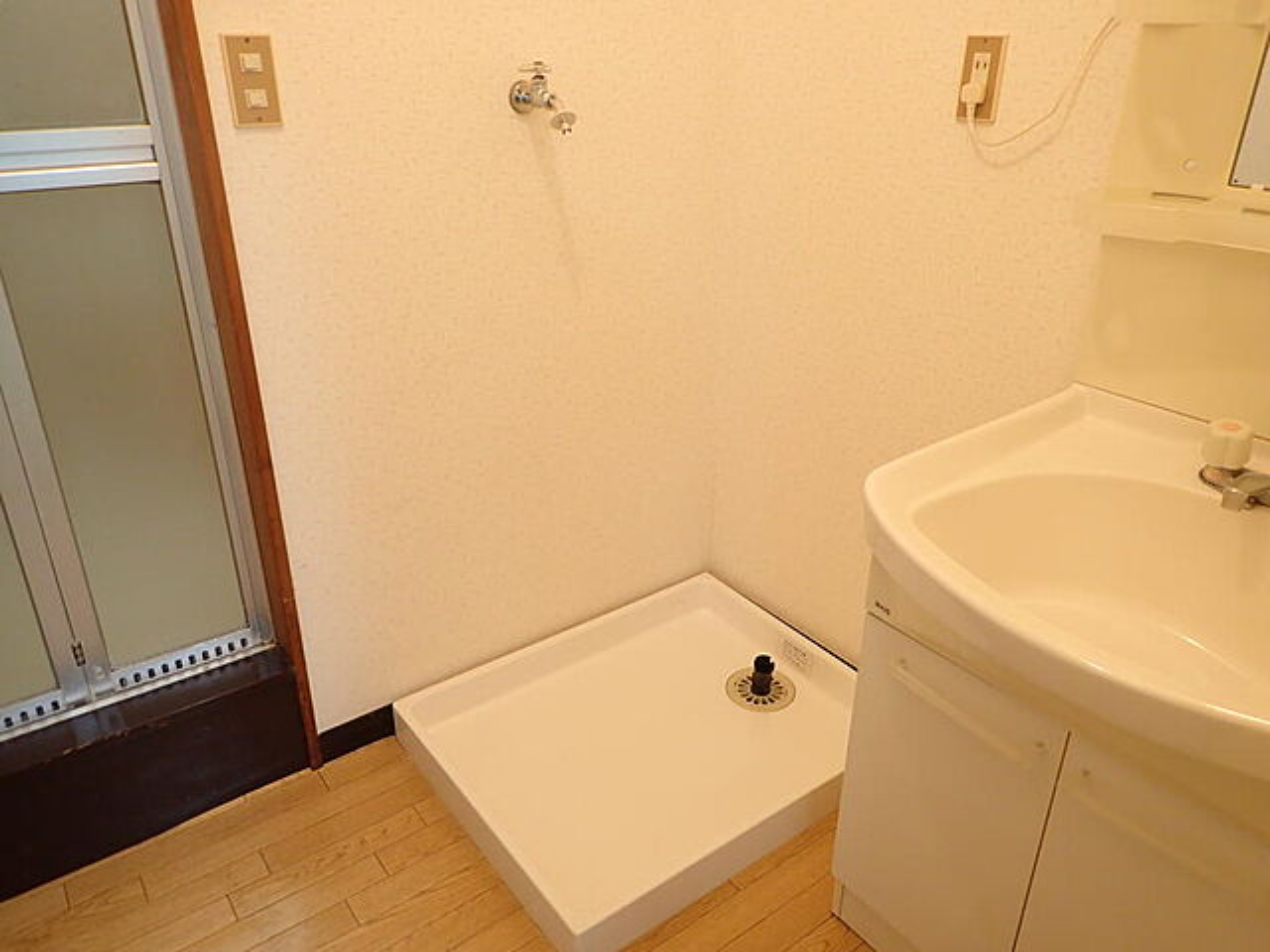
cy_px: 476
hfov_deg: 69.4
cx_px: 635
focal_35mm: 25
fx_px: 917
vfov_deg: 54.9
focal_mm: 4.5
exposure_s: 1/30
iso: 320
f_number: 2
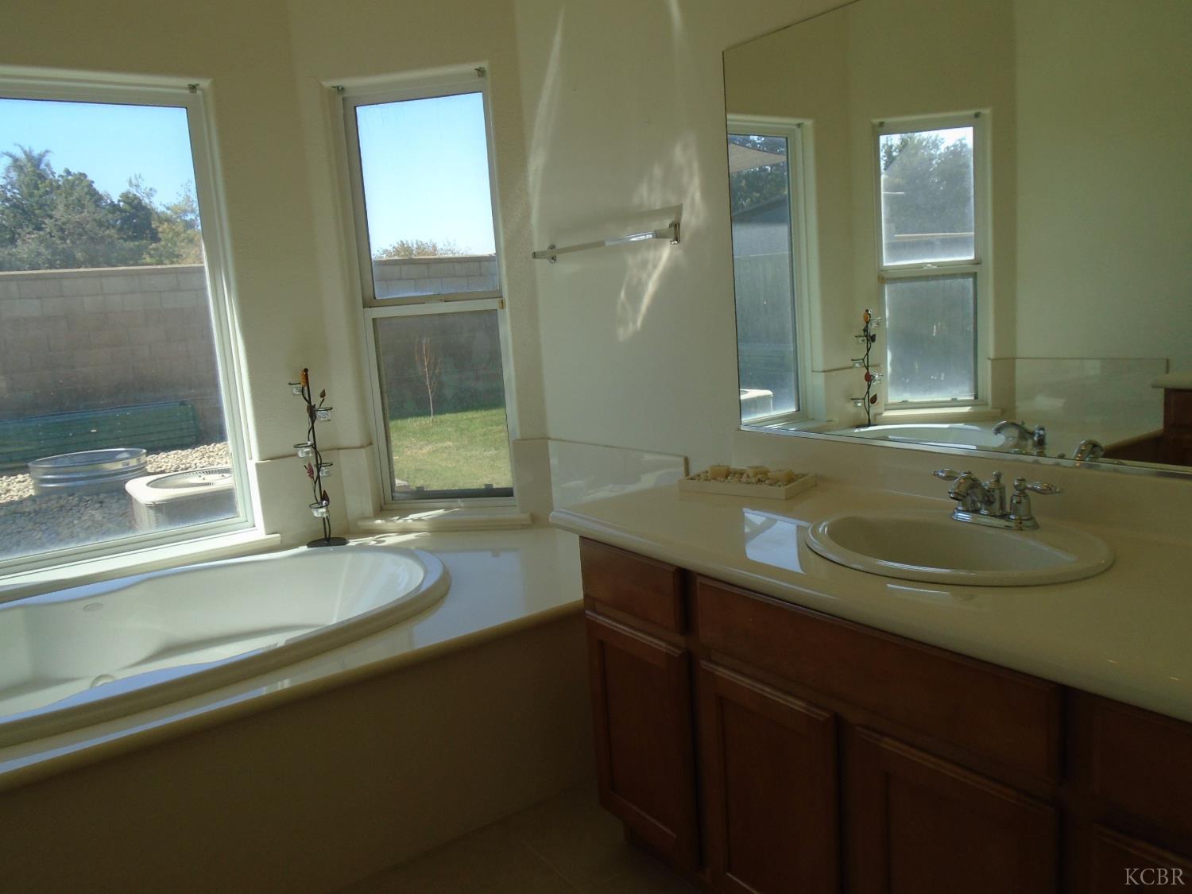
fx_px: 895
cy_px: 447
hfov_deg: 67.3
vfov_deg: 53.1
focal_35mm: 26
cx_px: 596
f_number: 3.2
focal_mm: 4.6
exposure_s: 1/320
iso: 100
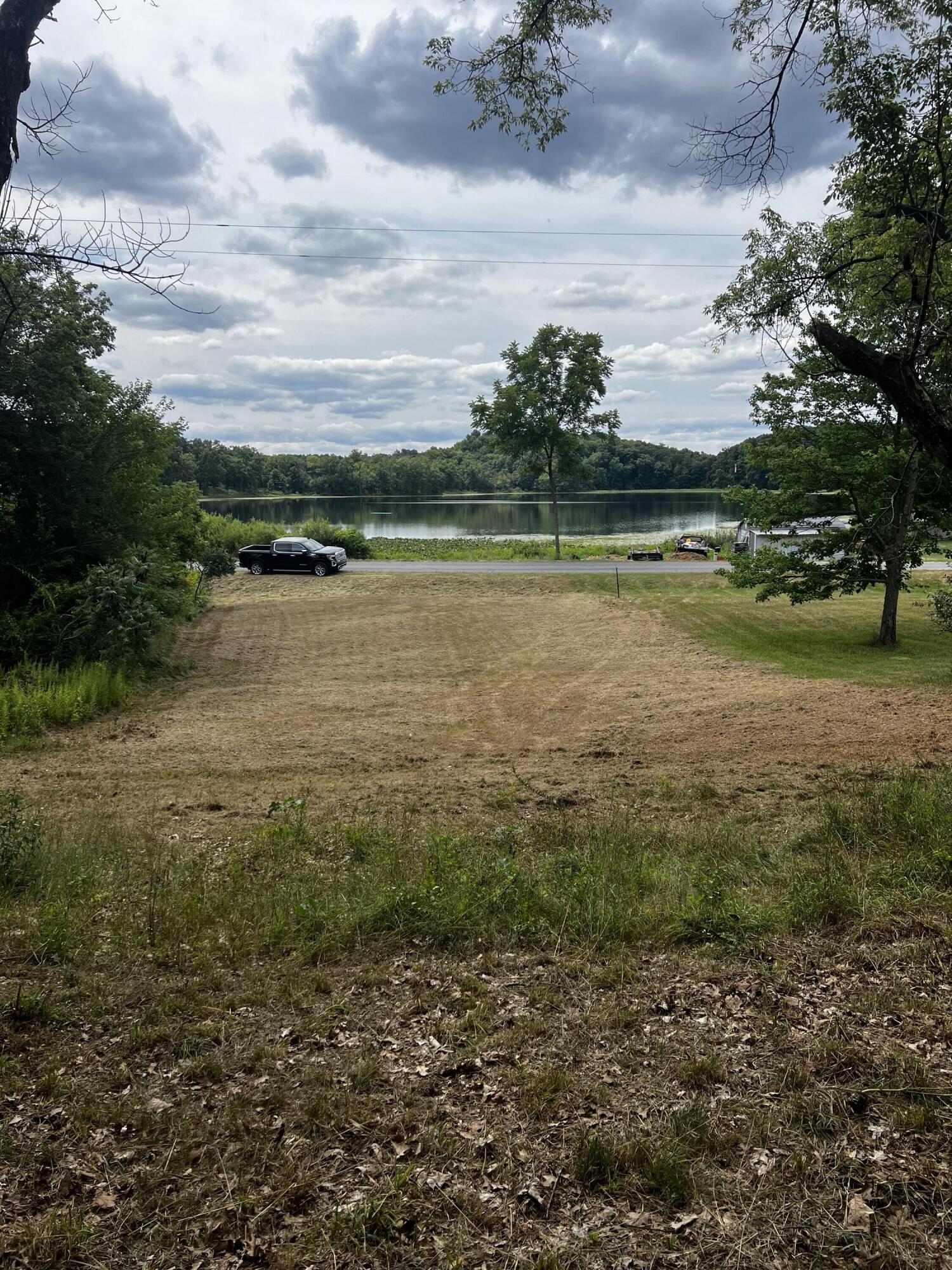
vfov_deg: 67.3
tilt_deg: -8.9
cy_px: 635
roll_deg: +0.8
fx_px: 953
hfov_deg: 53.1
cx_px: 476
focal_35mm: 26
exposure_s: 1/4444
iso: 50
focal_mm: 5.7
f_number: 1.5
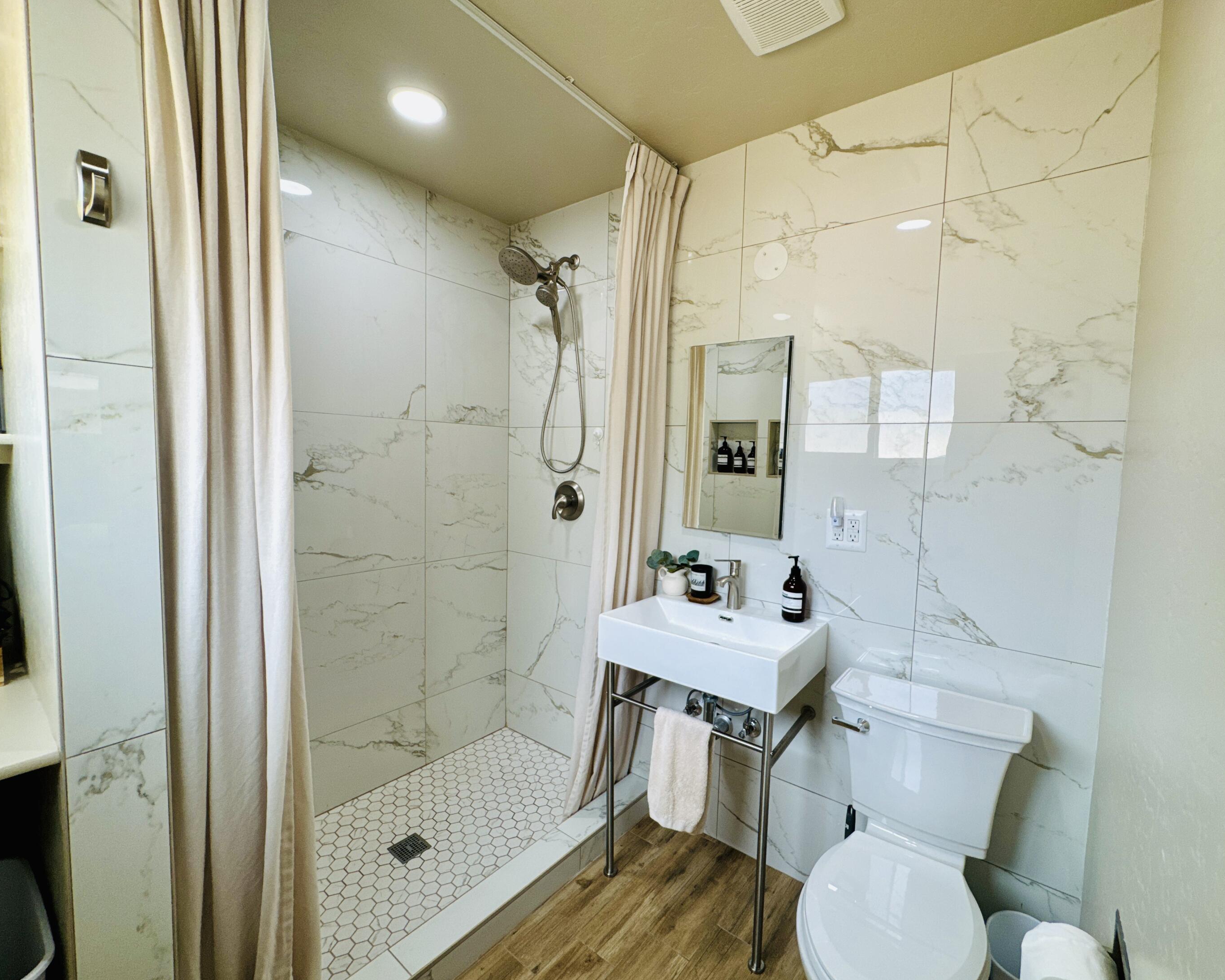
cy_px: 497
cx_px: 633
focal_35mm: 15
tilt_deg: -5.5
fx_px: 544
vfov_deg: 84.0
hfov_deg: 96.8
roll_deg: -1.5
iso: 100
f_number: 2.2
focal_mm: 2.22
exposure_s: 1/120
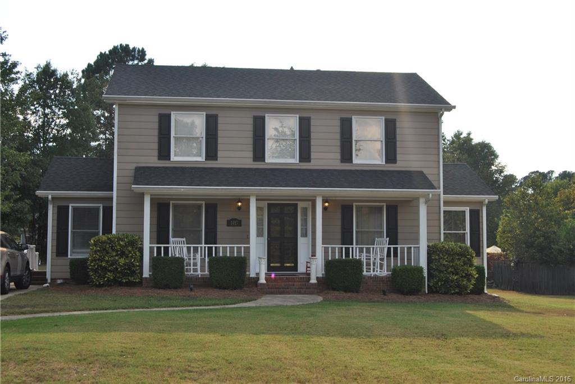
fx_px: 767
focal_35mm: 48
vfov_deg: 28.1
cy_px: 192
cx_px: 288
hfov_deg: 41.1
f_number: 8
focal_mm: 32
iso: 100
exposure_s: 1/200
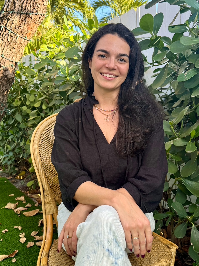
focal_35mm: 24
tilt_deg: -6.4
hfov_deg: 56.8
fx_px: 184
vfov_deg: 71.6
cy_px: 133
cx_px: 100
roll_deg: +0.2
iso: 64
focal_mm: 6.76
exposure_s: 1/194
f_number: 1.78
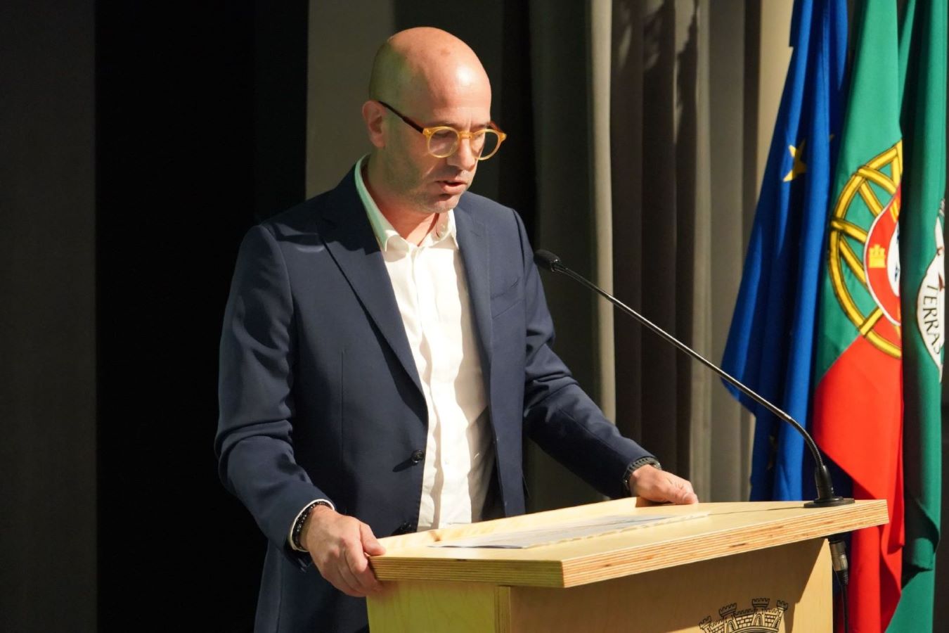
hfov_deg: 30.1
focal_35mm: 67
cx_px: 474
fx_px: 1766
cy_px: 316
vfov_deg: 20.3
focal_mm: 67
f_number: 5.6
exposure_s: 1/125
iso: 12800
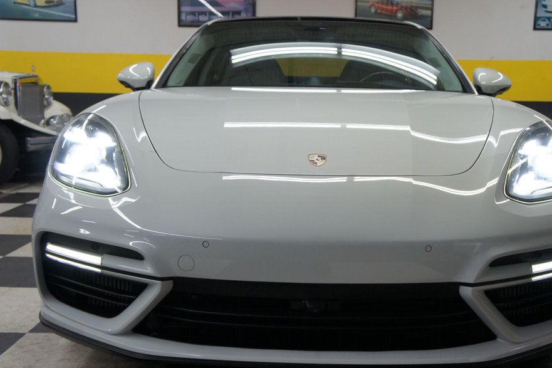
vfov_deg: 30.7
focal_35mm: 44
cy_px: 208
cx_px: 305
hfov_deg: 44.8
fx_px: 668
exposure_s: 1/100
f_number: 4
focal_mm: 25
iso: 500
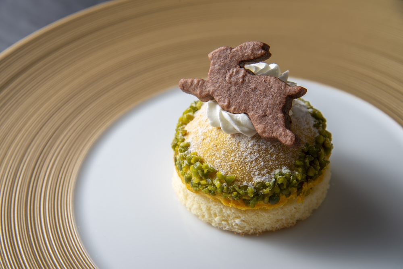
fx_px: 896
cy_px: 134
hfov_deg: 25.3
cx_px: 202
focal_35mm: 80
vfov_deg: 17.1
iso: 100
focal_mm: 80
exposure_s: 1/100
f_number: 8
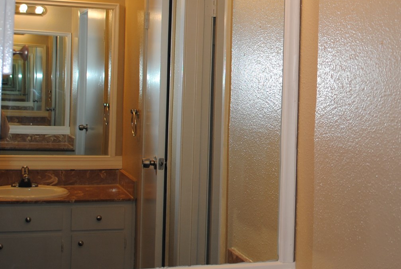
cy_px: 67
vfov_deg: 19.1
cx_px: 323
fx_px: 792
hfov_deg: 27.8
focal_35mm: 71
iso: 100
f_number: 4
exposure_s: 1/125
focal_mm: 22
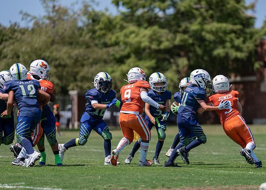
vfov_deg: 5.3
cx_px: 183
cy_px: 119
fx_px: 2048
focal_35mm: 271
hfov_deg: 7.4
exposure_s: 1/2500
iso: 100
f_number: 2.8
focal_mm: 200
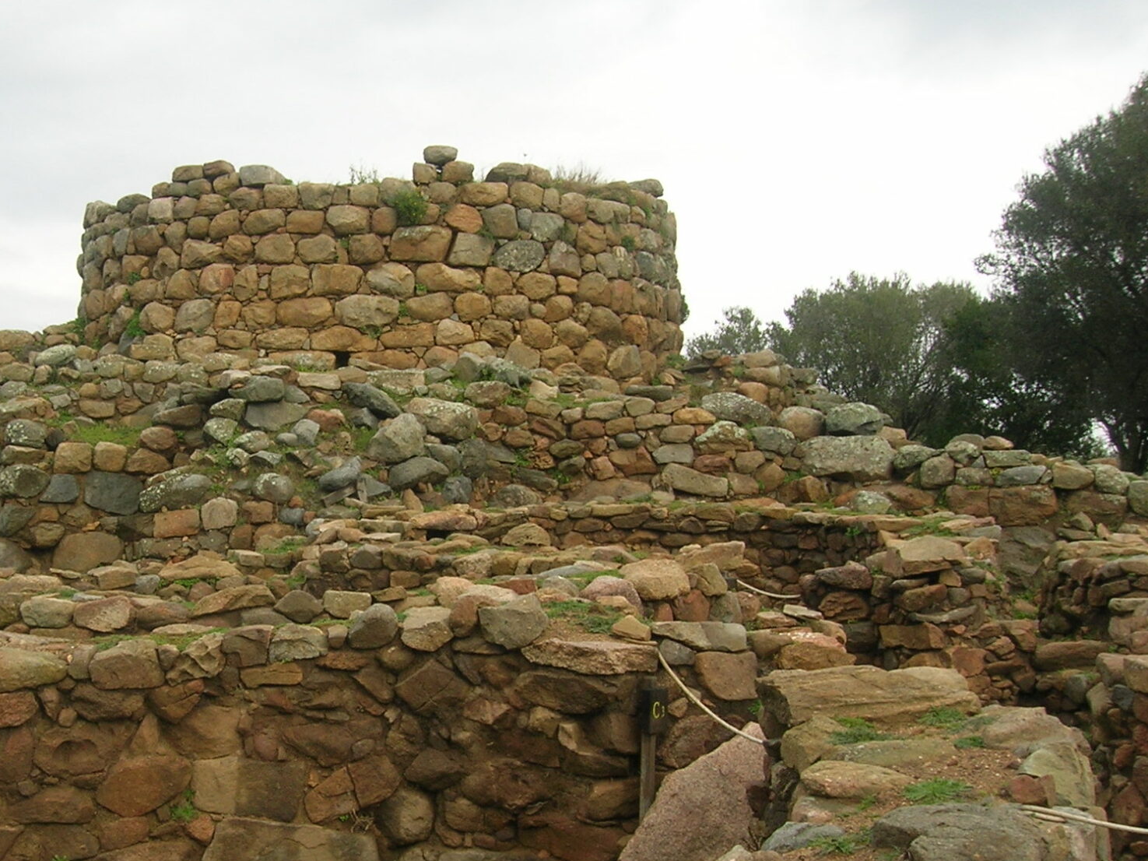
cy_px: 517
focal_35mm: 59
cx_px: 286
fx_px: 1957
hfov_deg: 32.1
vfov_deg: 24.8
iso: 50
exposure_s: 1/116
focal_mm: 5.7
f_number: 4.9
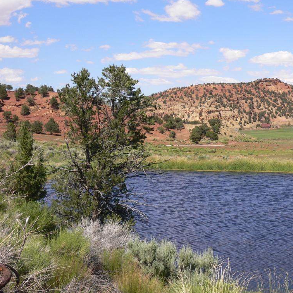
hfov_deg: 23.6
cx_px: 194
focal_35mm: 73
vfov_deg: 23.7
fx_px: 699
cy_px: 145
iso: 80
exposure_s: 1/200
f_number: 7.5
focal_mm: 10.1
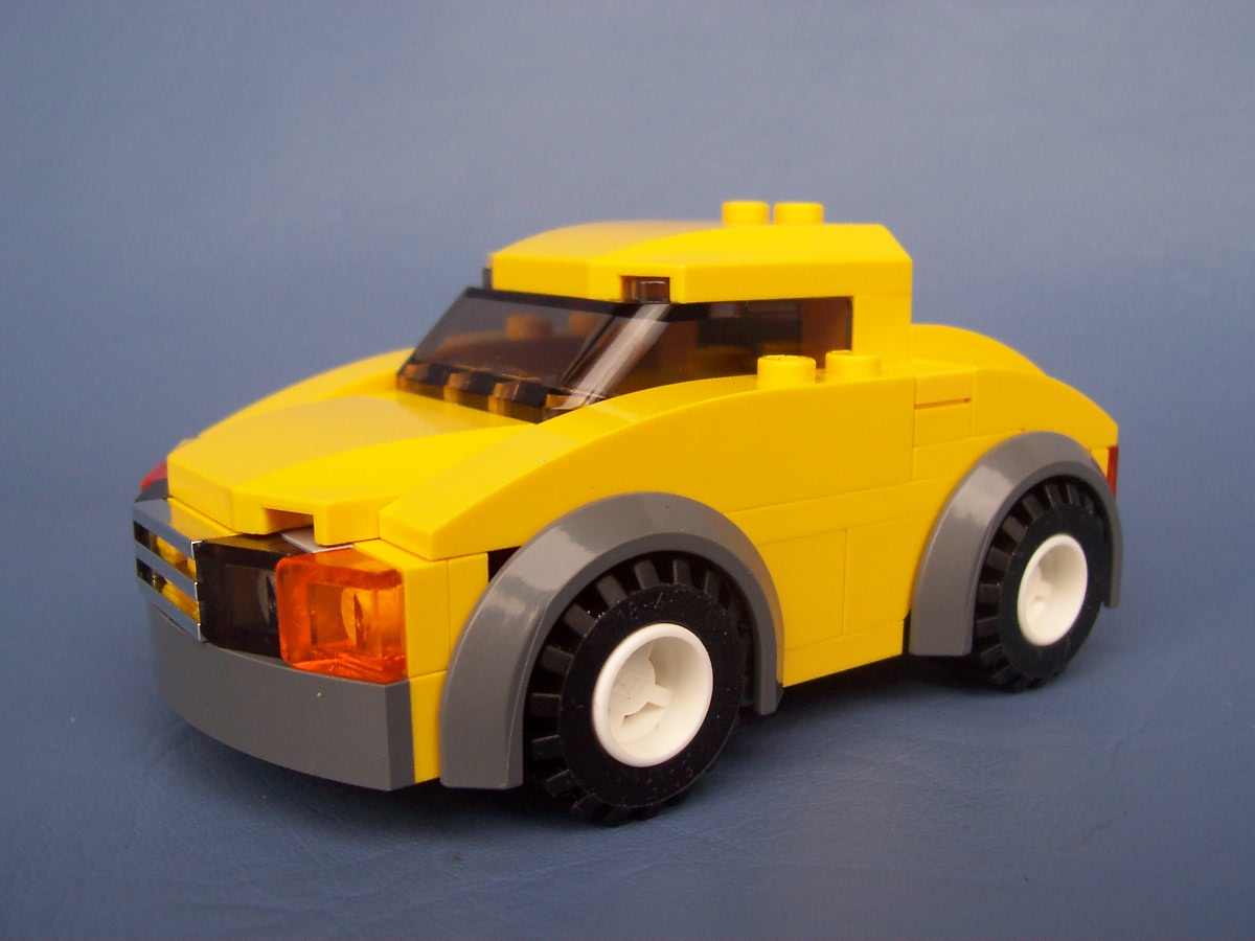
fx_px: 1341
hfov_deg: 50.1
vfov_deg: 38.7
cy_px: 470
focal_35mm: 37
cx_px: 628
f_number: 2.8
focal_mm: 5.6
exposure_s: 1/125
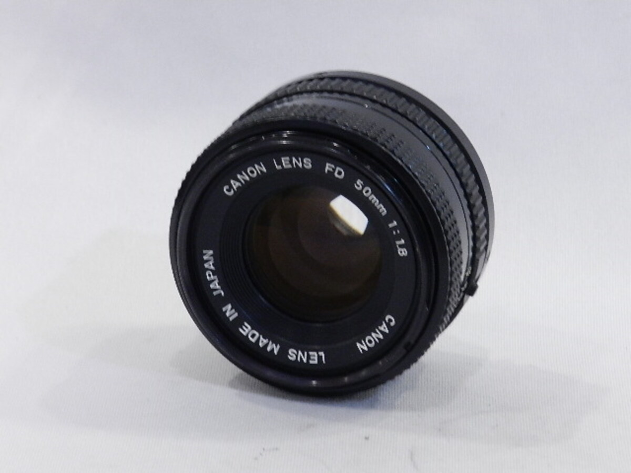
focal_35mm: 145
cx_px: 316
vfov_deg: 10.2
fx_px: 2643
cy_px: 236
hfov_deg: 13.6
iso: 800
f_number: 5.1
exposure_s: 1/50
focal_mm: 25.7
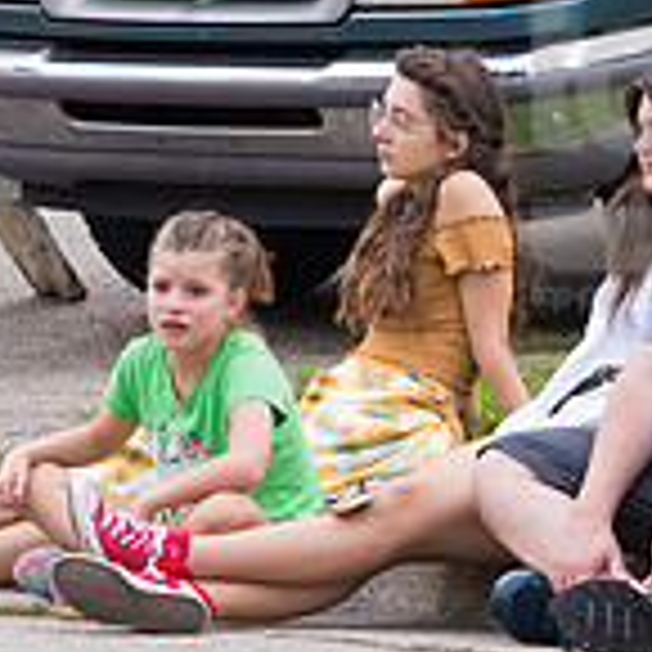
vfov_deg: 4.3
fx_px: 8673
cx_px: 670
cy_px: 151
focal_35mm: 407
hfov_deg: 4.3
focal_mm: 120
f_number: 6.3
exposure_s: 1/500
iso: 800
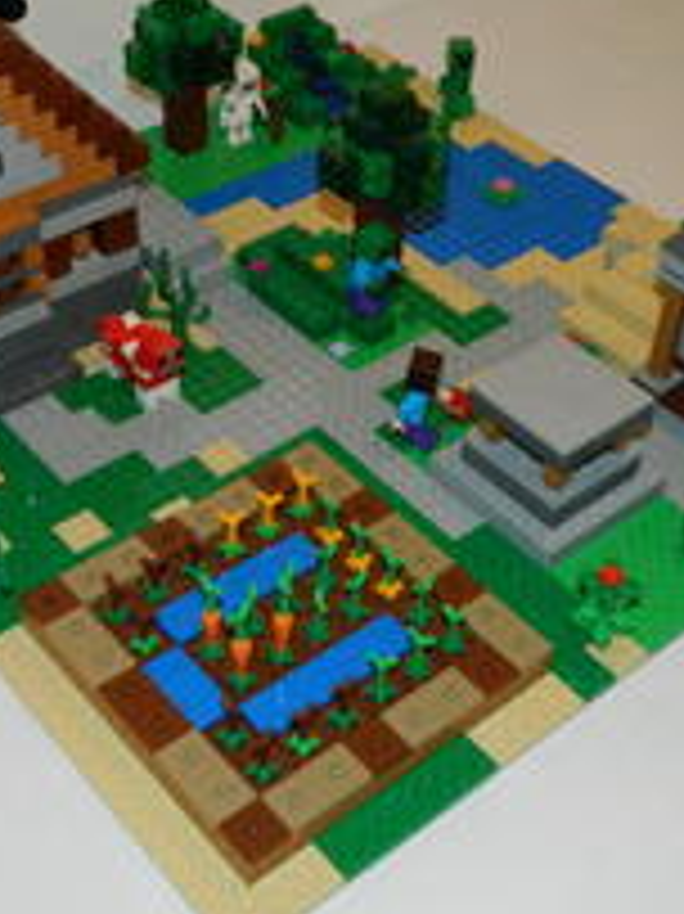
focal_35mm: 55
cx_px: 346
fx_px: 1451
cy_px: 410
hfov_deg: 26.5
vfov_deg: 34.9
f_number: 3.2
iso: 200
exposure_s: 1/40
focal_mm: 5.6
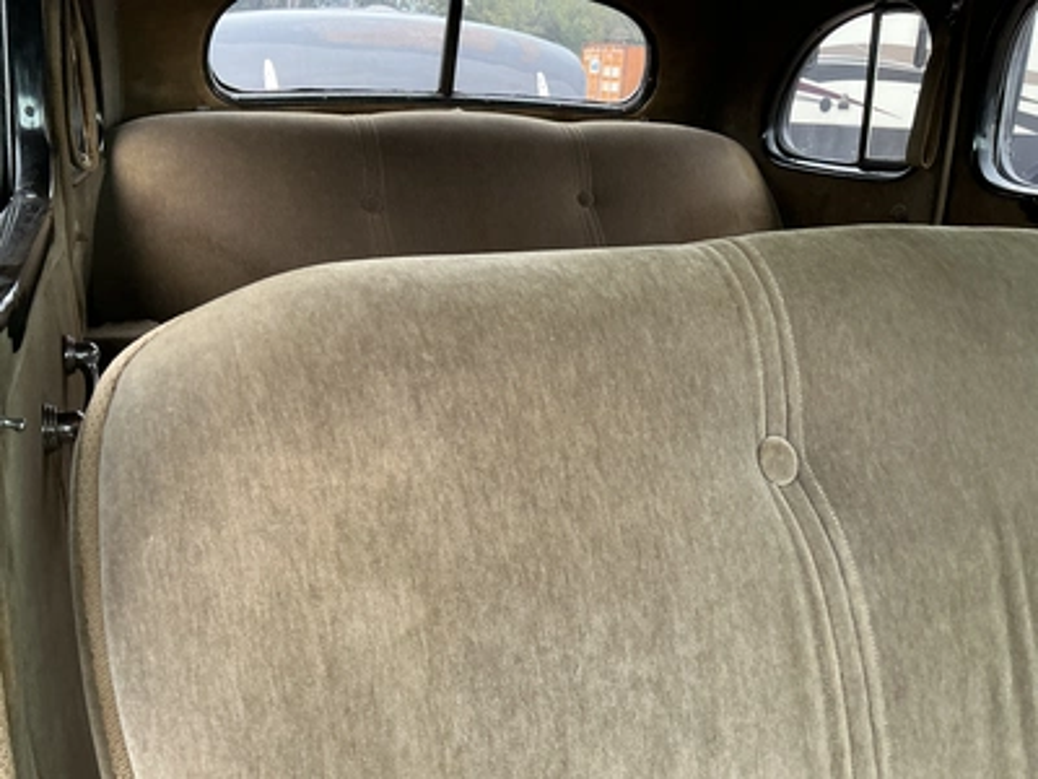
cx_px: 519
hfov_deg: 63.4
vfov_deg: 49.7
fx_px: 840
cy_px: 390
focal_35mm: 28
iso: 64
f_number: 1.8
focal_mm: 3
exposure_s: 1/77
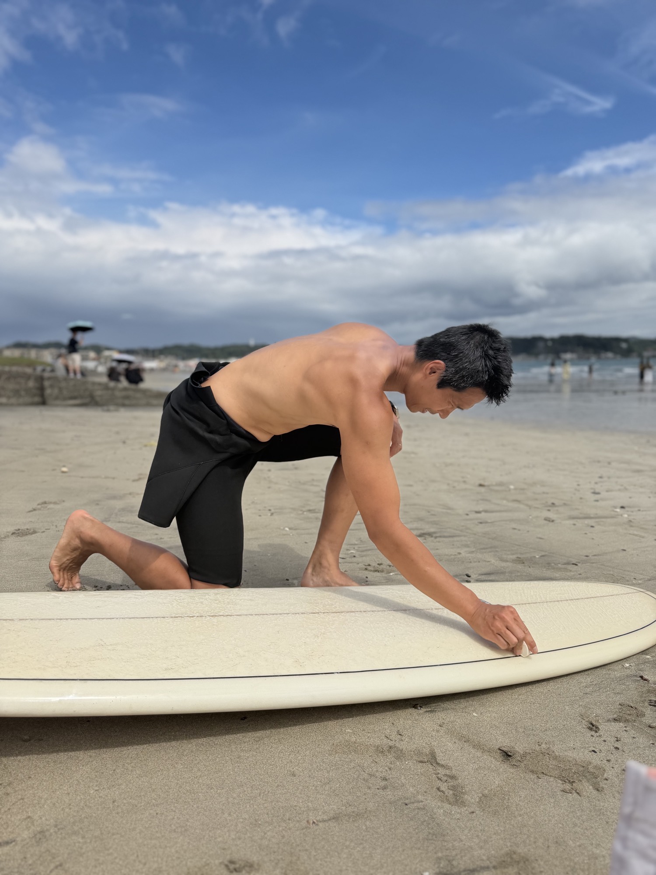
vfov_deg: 71.6
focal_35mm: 24
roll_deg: +0.6
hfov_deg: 56.8
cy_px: 438
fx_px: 606
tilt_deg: -6.4
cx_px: 328
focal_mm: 6.76
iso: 80
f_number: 1.78
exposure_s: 1/9091
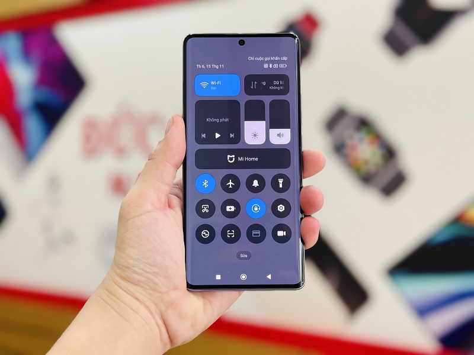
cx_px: 237
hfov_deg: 39.7
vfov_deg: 30.3
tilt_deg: -0.2
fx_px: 657
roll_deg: -0.5
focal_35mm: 48
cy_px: 178
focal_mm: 6.76
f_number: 1.78
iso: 200
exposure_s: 1/60
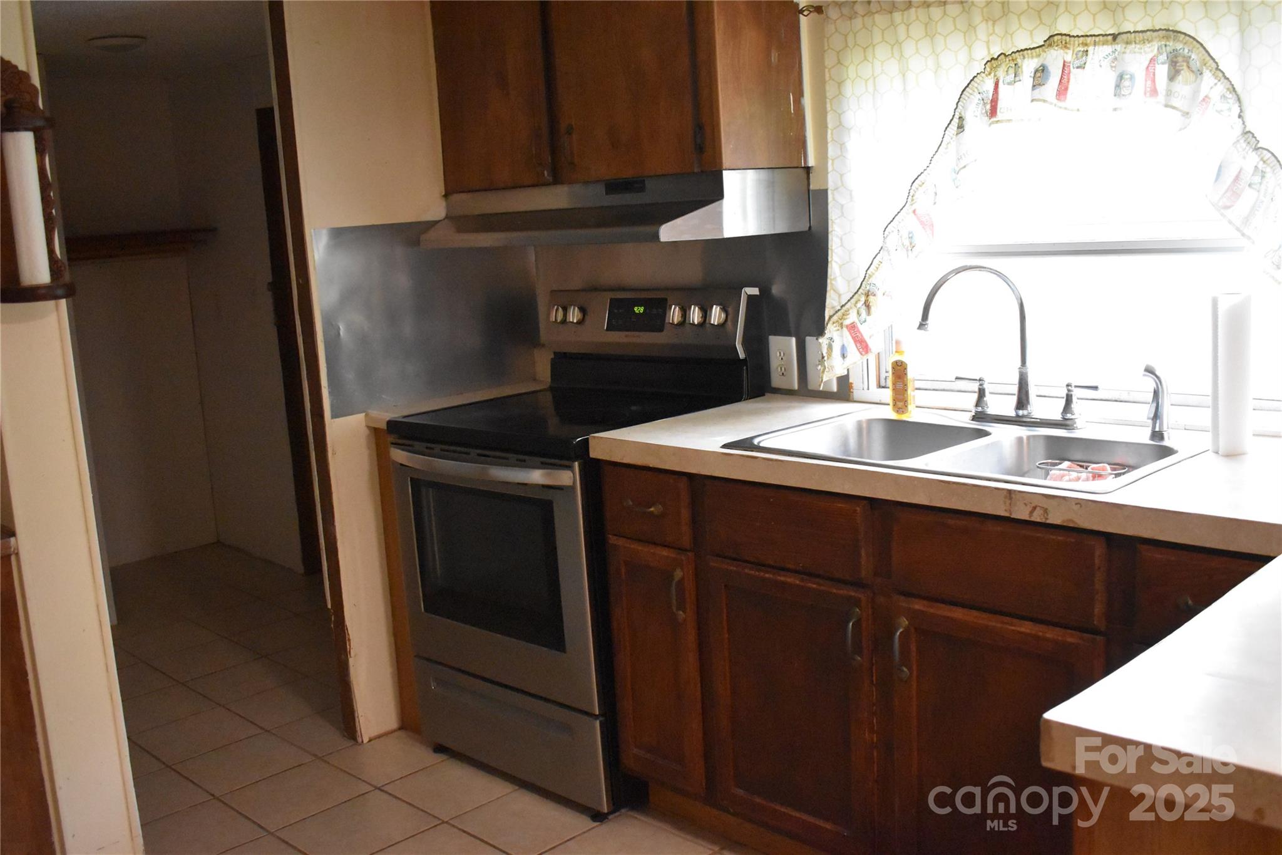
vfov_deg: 38.4
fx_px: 1228
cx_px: 641
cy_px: 428
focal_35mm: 34
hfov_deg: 55.1
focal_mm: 23
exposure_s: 1/125
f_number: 3.8
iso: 7200
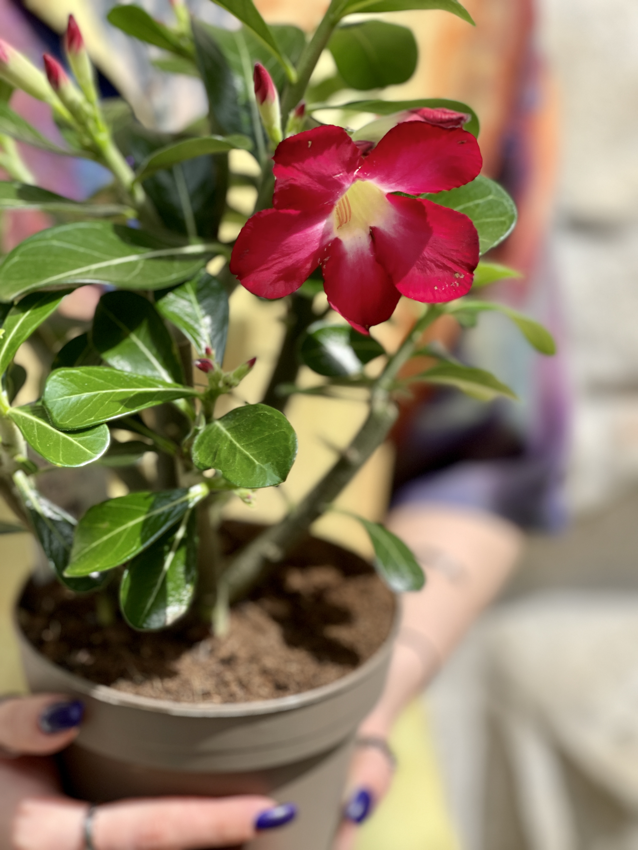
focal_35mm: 64
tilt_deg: -13.9
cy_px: 425
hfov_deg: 22.9
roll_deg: +0.3
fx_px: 1573
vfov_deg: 30.3
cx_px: 319
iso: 32
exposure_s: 1/737
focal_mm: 7.5
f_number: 2.2
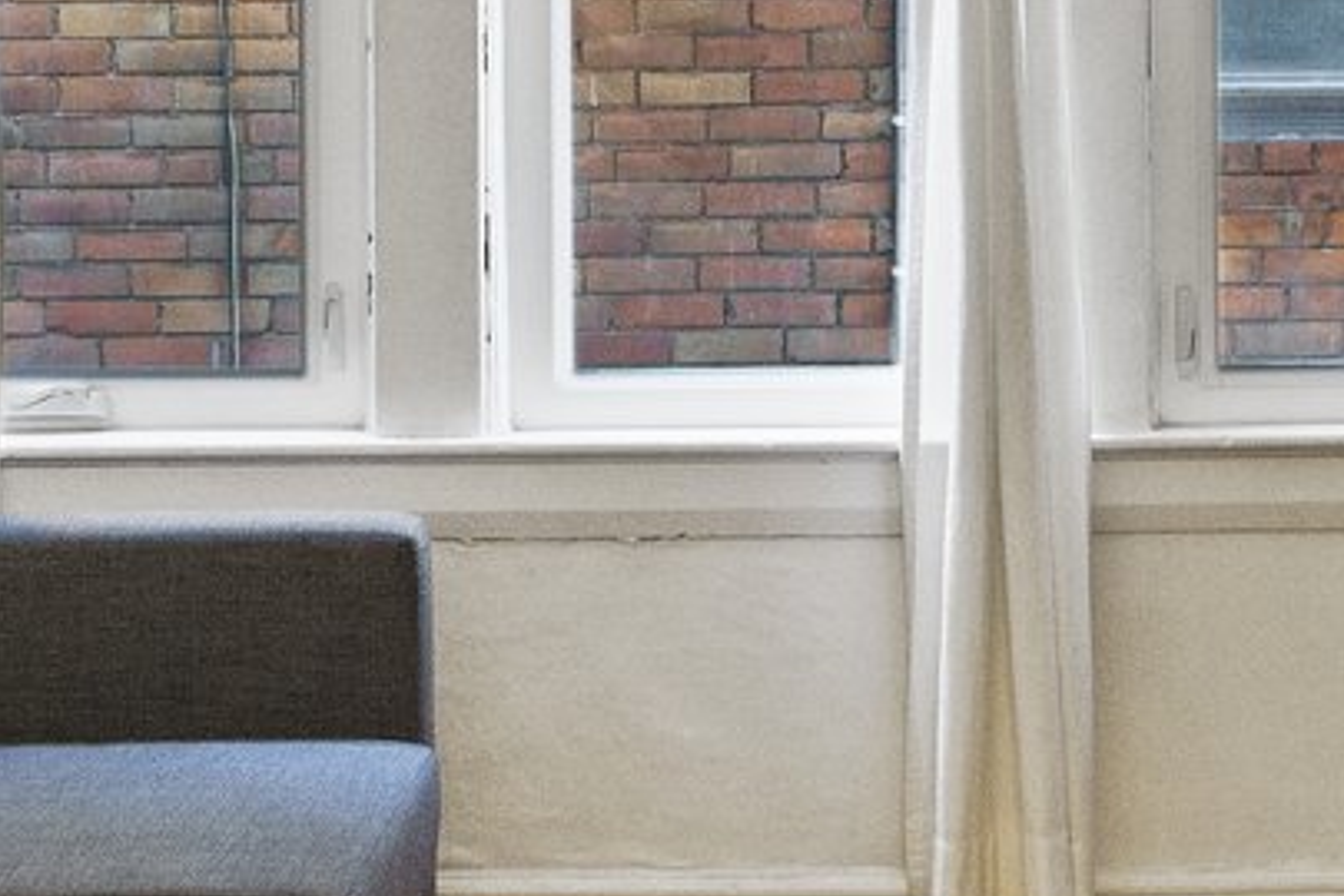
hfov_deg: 24.9
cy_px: 71
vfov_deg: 16.6
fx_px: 3024
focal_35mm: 81
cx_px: 896
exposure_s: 1/13
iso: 12800
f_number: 7.1
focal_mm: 16
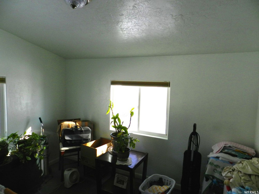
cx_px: 130
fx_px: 172
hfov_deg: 73.9
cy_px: 97
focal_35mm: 23
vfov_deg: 58.9
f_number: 3.4
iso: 160
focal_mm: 4
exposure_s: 1/200
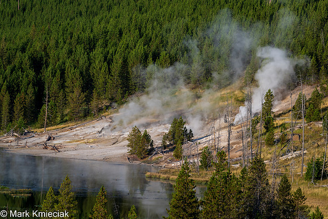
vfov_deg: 6.9
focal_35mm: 200
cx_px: 164
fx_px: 1823
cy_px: 110
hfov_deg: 10.3
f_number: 6.3
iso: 500
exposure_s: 1/2000
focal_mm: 200
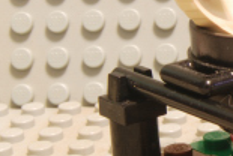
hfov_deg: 12.1
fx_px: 1044
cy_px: 40
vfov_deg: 8.6
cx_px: 358
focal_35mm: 161
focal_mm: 26
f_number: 22
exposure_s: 30
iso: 100
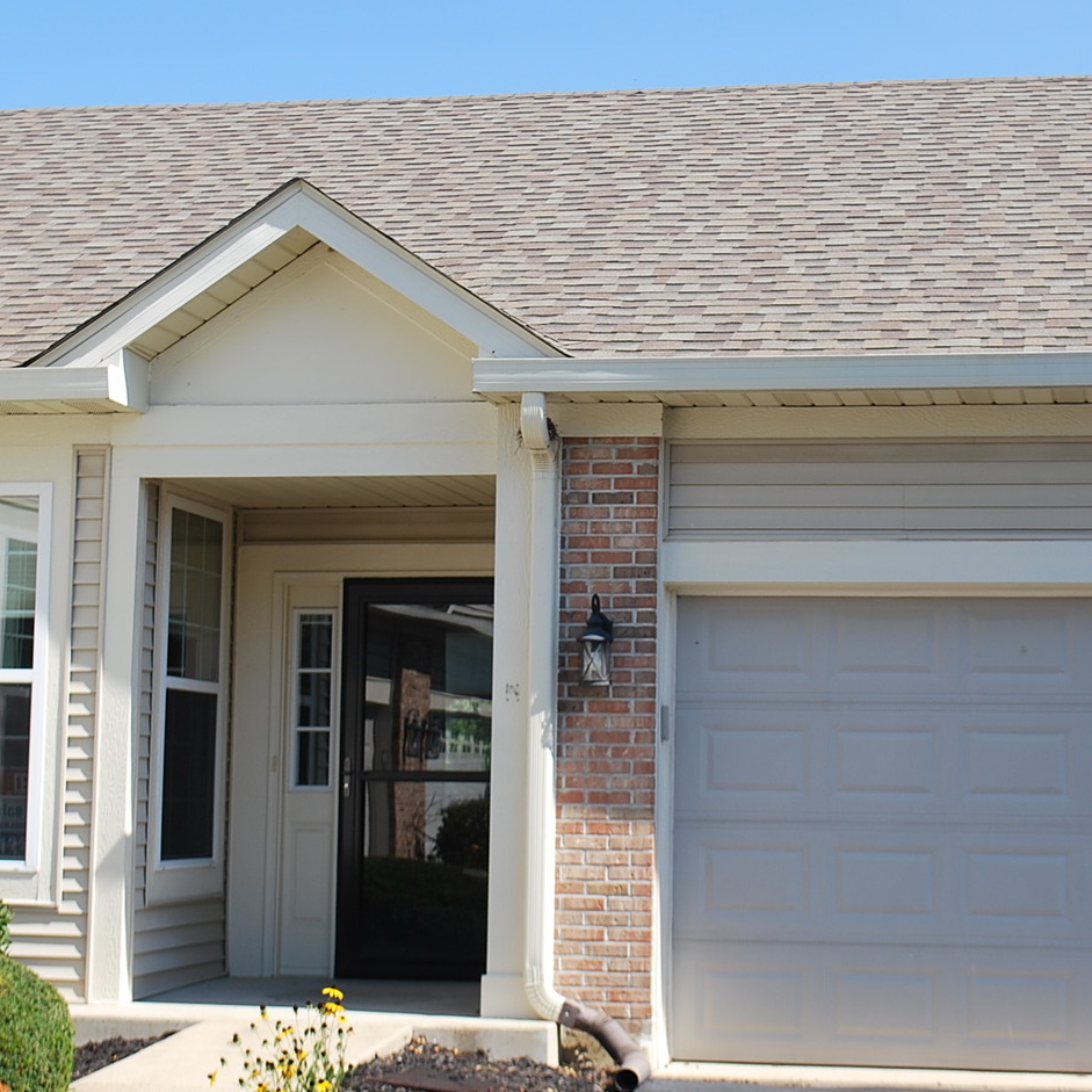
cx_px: 654
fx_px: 2498
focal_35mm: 70
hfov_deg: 24.6
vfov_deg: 24.7
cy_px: 550
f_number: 7.1
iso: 100
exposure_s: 1/200
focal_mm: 32
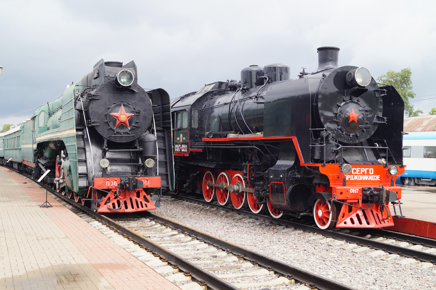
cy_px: 145
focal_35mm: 42
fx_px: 508
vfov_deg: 31.9
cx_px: 218
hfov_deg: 46.4
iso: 100
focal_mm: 28
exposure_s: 1/125
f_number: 9
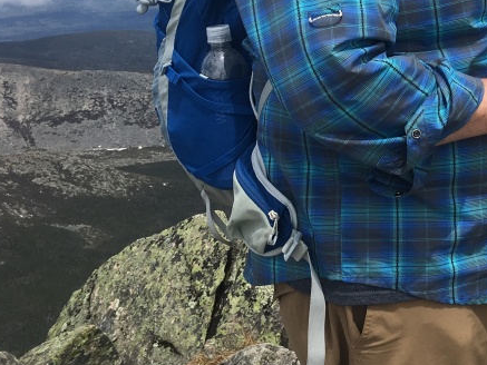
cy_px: 3
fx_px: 957
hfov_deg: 26.0
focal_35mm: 68
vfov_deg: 20.9
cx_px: 556
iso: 25
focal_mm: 4.15
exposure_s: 1/2079
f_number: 2.2
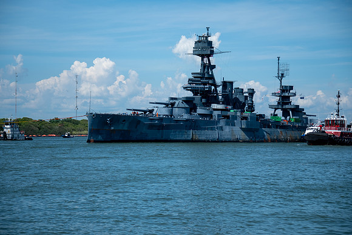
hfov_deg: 20.2
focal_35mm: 101
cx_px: 176
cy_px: 118
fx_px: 988
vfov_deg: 13.6
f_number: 4
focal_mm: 67.5
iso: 160
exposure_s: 1/2200
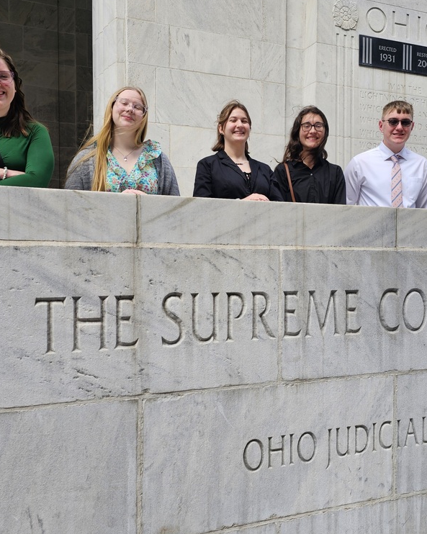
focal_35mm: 31
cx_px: 273
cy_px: 266
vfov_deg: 57.2
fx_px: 490
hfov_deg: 46.6
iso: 10
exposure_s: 1/156
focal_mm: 6.3
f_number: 1.7
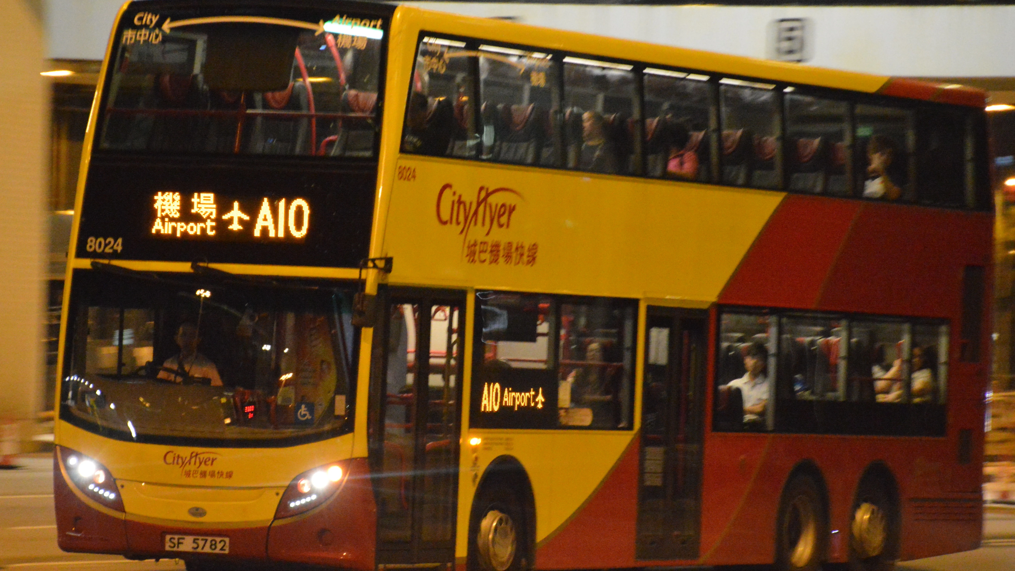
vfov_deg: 6.4
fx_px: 5087
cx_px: 509
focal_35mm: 189
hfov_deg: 11.4
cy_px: 287
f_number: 8
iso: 6400
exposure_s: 1/60
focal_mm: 120
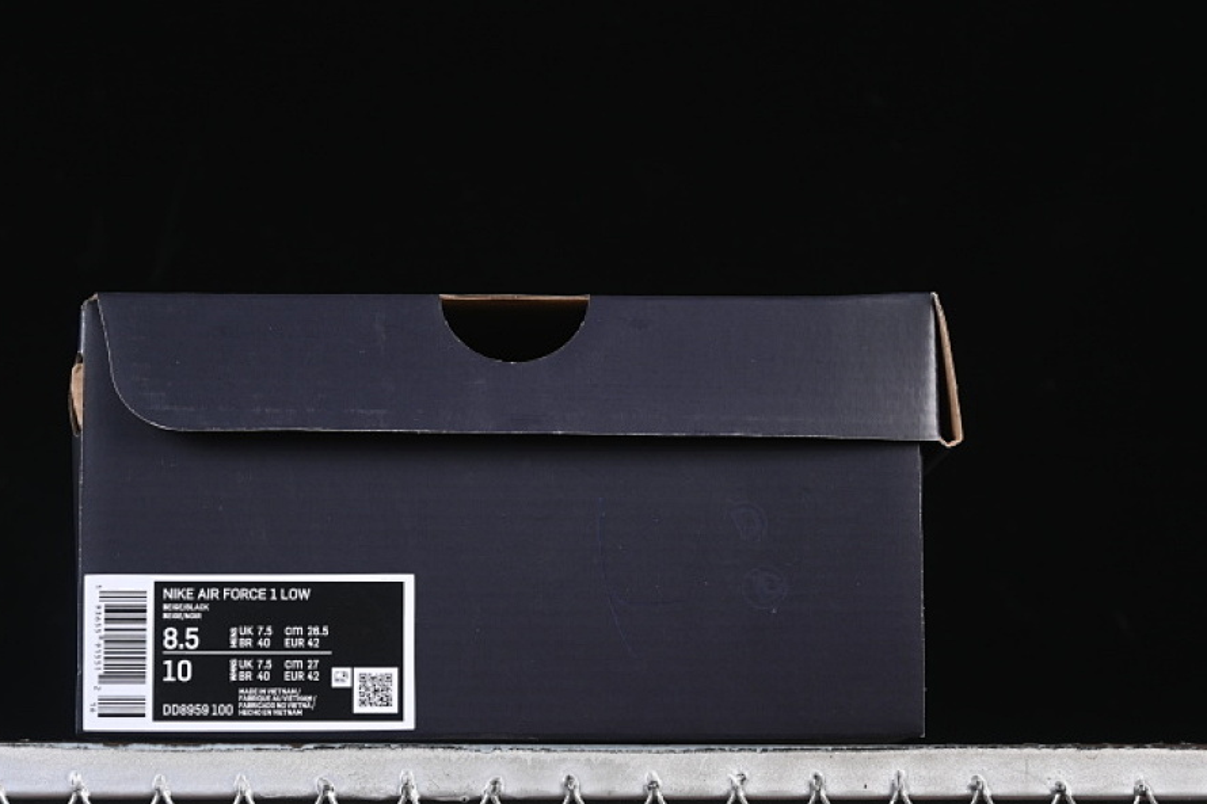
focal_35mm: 91
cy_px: 443
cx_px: 517
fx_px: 3050
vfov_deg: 15.0
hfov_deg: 22.4
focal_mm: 50
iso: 160
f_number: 6.3
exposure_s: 1/60
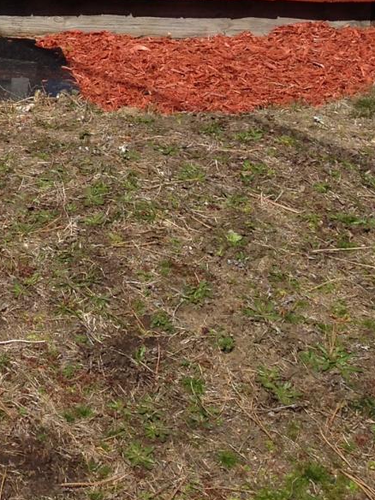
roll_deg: -1.5
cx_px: -227
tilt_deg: -0.7
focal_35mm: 113
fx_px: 1632
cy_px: -271
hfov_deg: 12.3
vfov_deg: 15.9
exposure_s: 1/2008
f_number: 2.4
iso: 50
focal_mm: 4.12
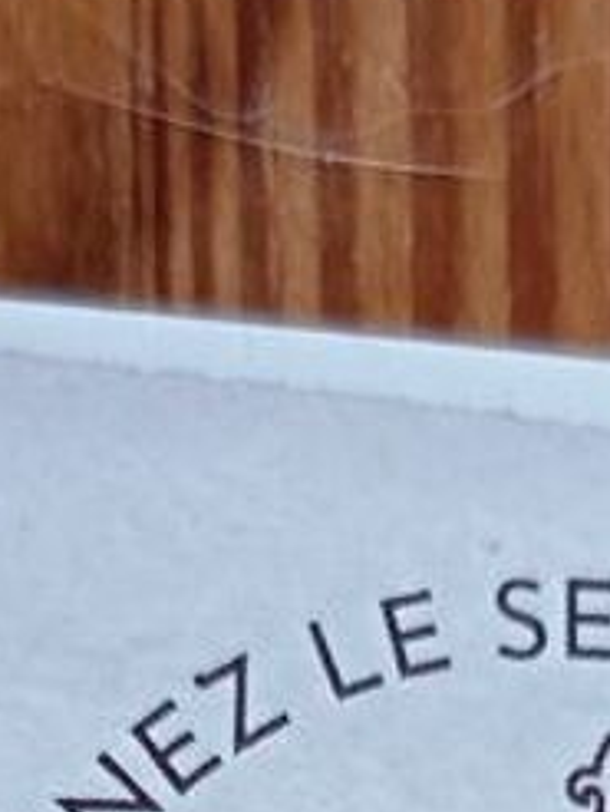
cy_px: 1358
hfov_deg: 11.4
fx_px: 3049
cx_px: 445
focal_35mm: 130
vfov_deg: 13.8
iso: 2649
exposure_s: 1/25
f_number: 1.75
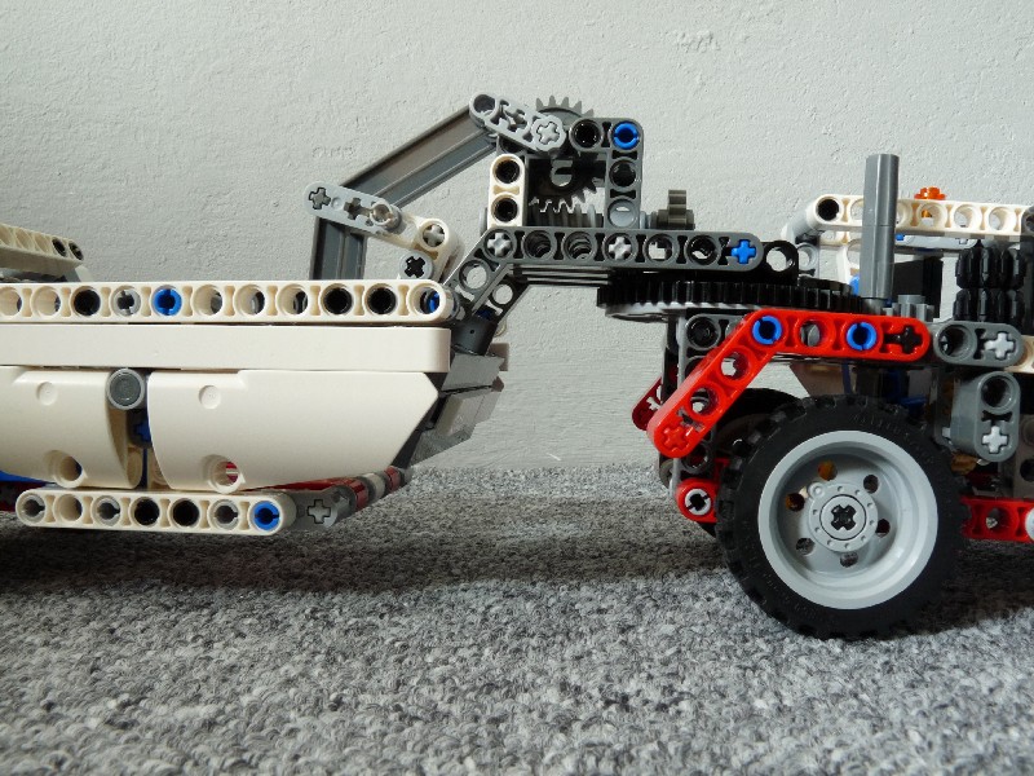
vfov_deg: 44.2
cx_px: 517
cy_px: 388
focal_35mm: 32
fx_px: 956
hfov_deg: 56.8
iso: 100
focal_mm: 5.8
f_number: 8
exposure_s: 1
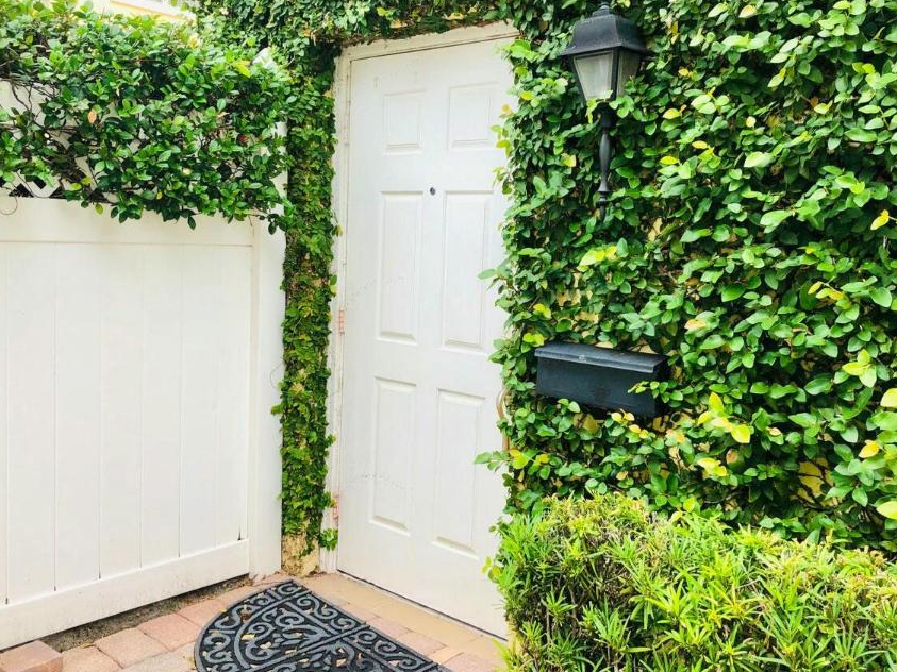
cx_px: 450
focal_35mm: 34
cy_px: 310
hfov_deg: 54.0
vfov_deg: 41.8
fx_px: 881
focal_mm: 4
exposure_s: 1/120
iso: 40
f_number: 1.8
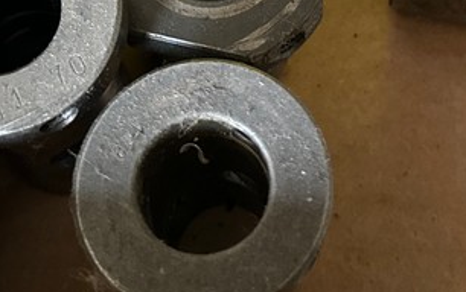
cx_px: 267
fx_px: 1081
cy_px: -88
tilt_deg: -65.7
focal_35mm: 85
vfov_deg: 14.7
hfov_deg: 24.3
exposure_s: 1/60
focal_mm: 6.86
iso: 500
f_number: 1.78
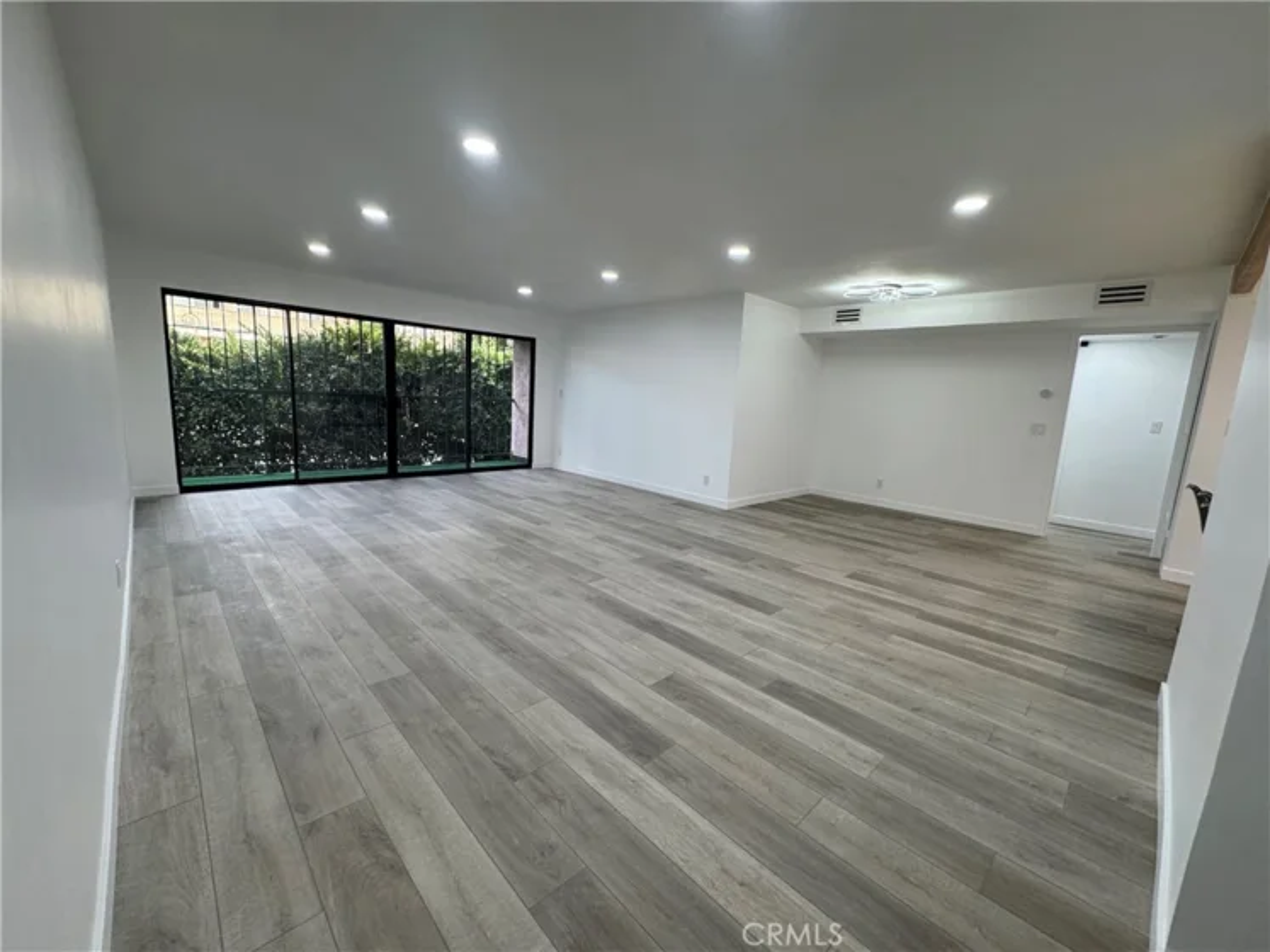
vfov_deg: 85.7
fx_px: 514
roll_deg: -2.8
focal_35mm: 14
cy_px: 476
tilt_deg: -9.6
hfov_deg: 102.1
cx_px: 635
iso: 200
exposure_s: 1/120
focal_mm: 2.22
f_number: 2.2
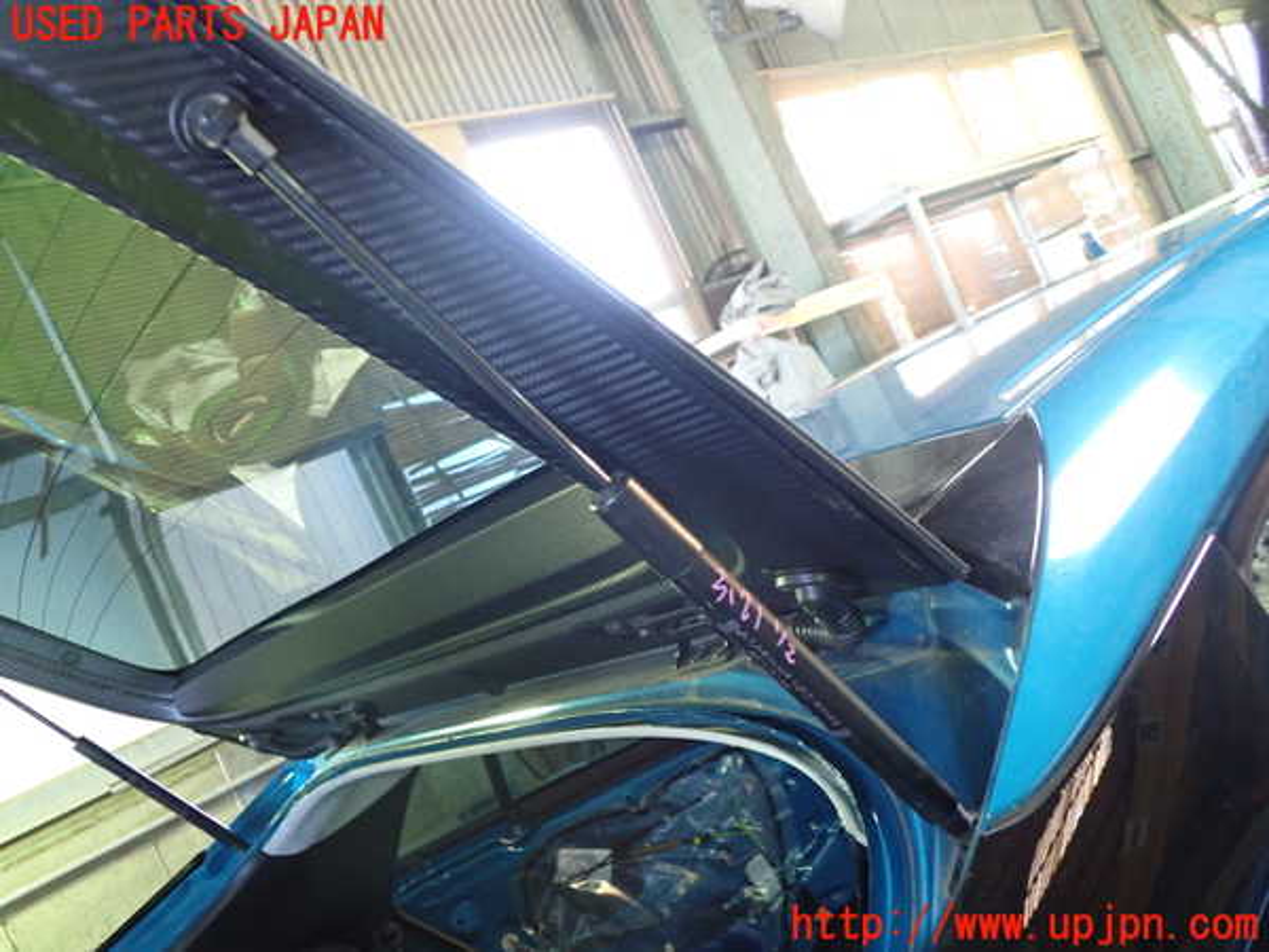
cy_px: 476
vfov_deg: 46.8
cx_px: 634
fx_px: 1100
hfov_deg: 60.0
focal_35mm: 30
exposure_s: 1/30
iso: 800
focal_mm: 5.4
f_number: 2.3
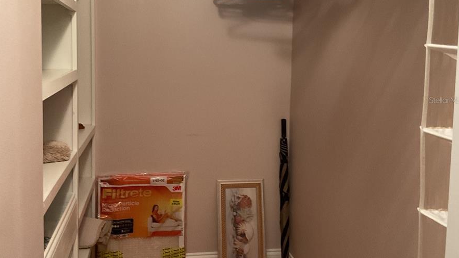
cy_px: 100
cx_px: 232
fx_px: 523
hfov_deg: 47.4
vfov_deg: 27.6
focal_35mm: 43
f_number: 1.8
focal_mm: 3
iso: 320
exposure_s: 1/40
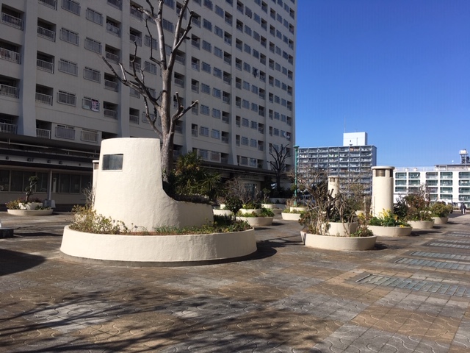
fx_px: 394
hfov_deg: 61.7
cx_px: 235
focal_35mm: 29
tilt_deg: +2.9
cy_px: 176
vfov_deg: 48.2
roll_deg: -2.0
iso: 25
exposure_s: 1/2331
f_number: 2.2
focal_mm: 4.15
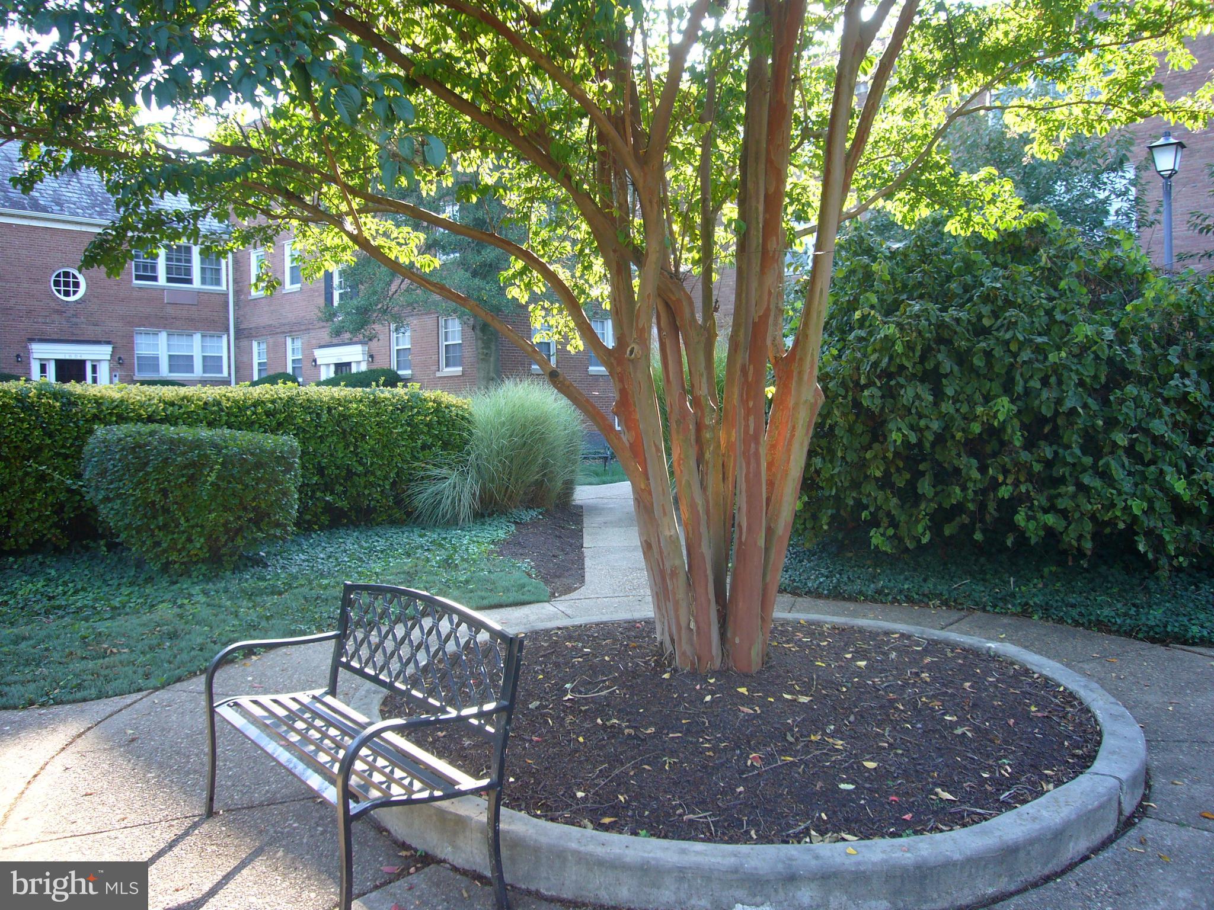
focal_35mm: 28
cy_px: 455
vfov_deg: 49.7
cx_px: 607
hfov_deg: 63.4
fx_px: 982
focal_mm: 4.6
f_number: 2.8
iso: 80
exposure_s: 1/40
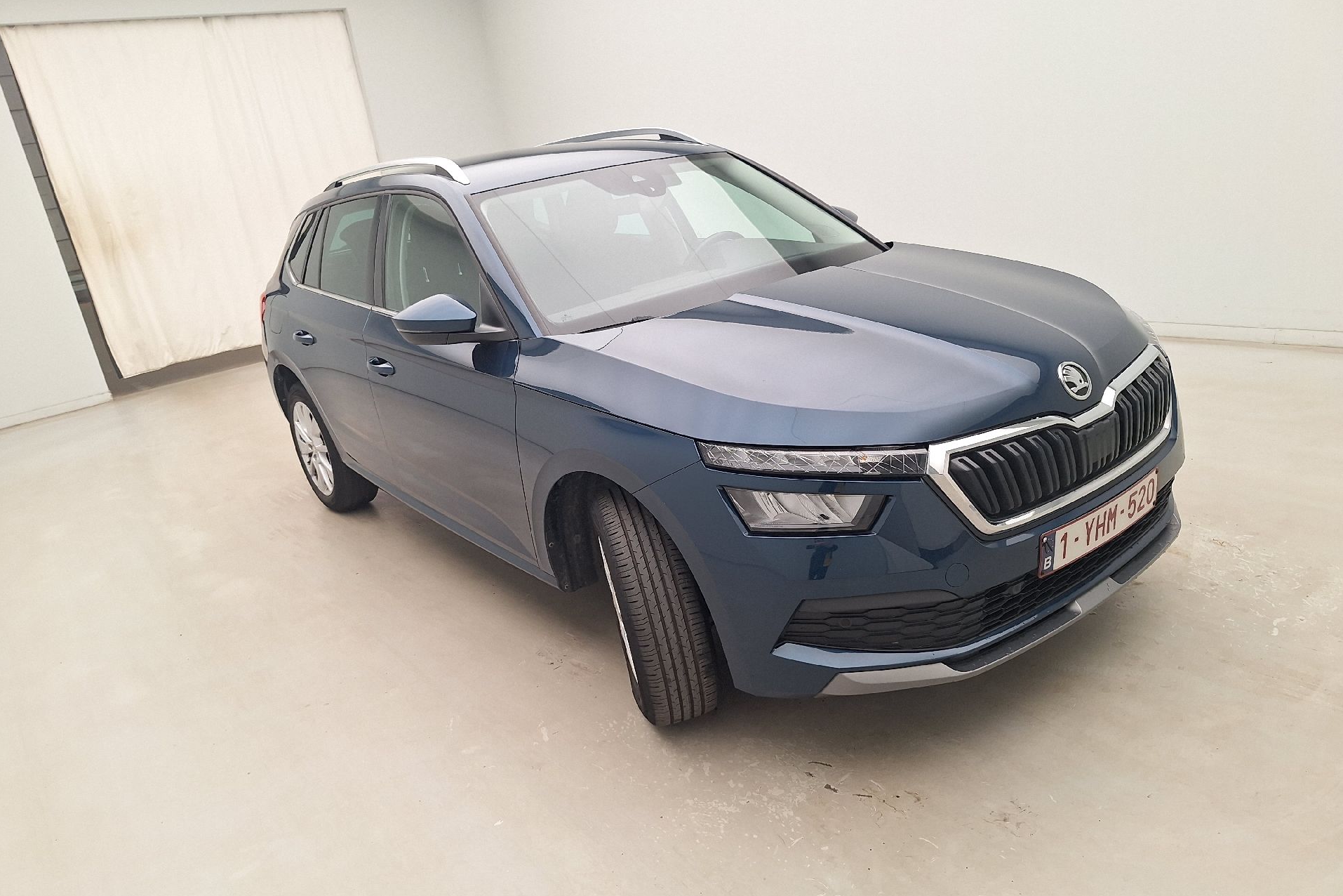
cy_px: 468
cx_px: 672
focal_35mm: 24
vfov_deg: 53.1
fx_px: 895
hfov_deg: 73.7
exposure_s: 1/100
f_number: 1.8
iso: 50
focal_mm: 5.54
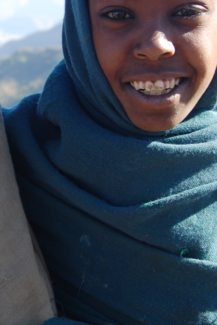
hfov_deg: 10.8
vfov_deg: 16.3
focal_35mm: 125
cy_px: 93
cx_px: -17
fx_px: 1132
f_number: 5.6
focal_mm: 35
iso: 200
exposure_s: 1/125
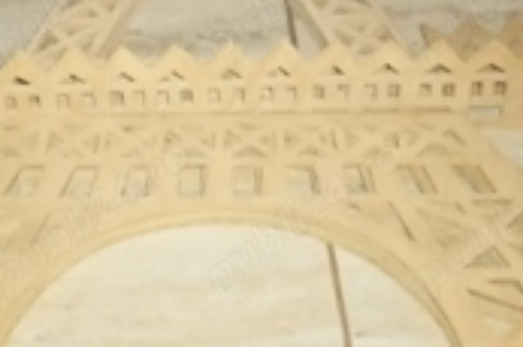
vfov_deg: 16.0
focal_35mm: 84
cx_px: 197
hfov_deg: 24.1
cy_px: 33
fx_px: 1219
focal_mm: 3.98
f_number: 1.8
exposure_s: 1/14.3
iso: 3168
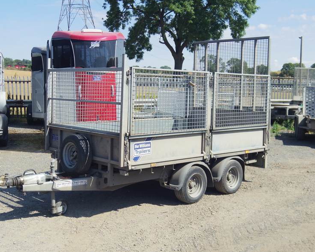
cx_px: 151
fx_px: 466
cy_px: 125
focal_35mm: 50
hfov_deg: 37.3
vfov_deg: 30.2
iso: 200
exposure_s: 1/640
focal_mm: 8.5
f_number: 3.2
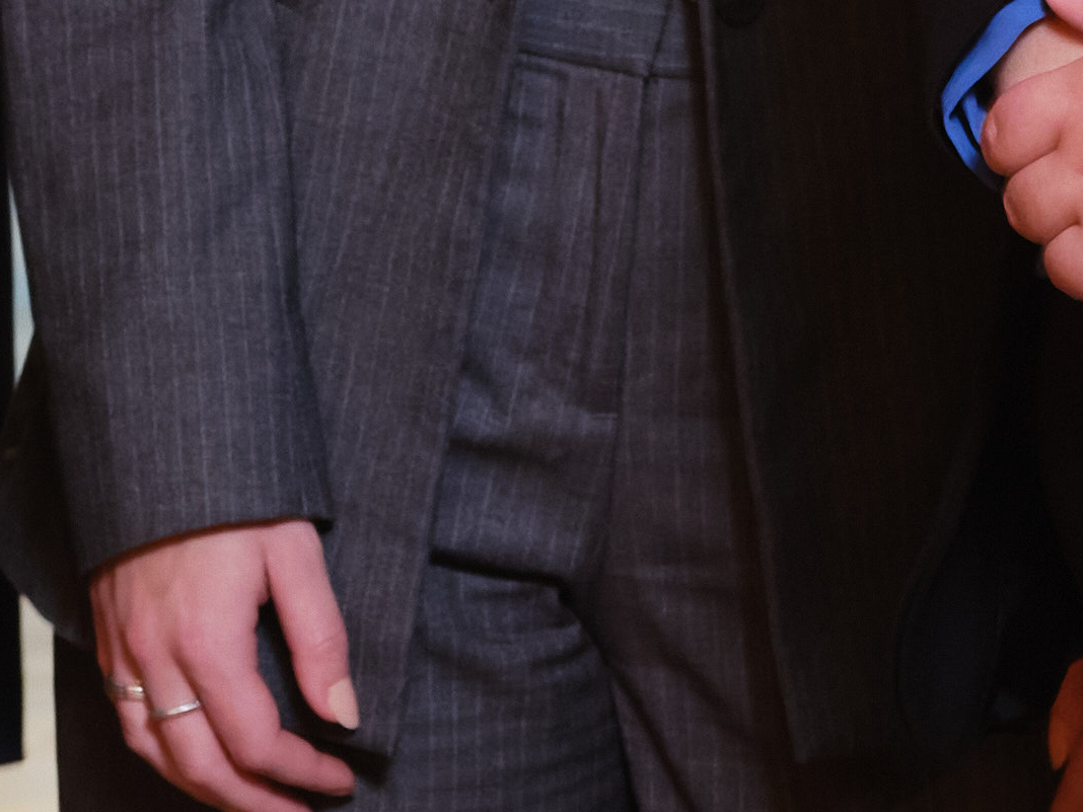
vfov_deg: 3.0
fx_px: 15236
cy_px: -1119
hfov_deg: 4.1
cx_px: -174
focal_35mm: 487
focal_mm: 80
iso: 1000
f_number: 8
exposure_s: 1/13
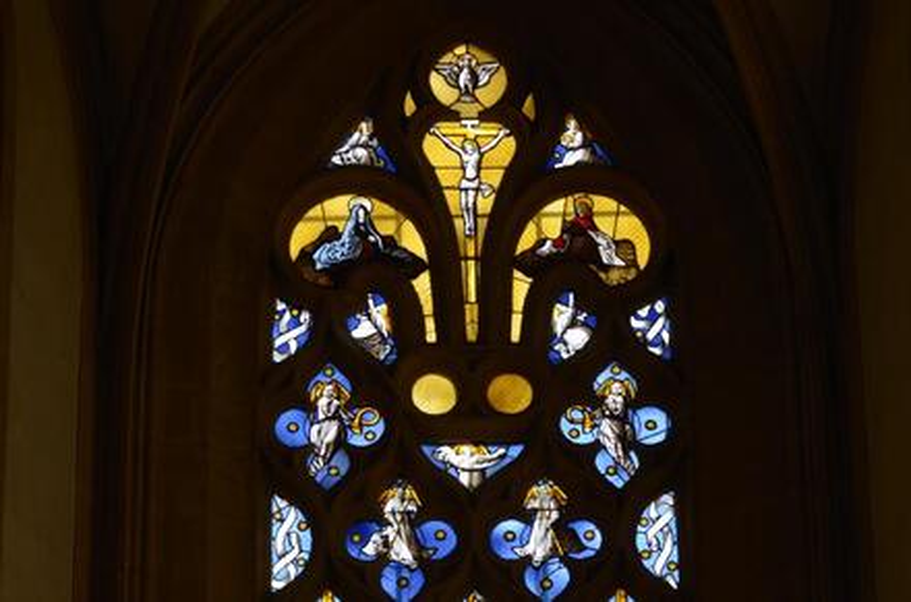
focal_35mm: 180
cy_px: 301
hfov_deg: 11.4
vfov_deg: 7.6
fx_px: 4544
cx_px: 456
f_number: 5.6
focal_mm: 120
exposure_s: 1/20
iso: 100
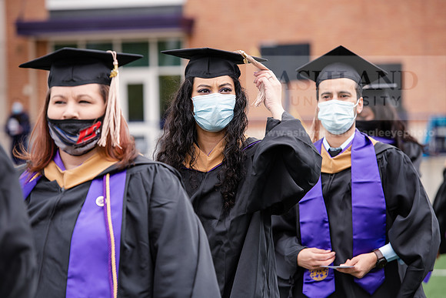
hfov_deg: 12.4
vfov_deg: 8.3
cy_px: 149
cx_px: 223
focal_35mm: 165
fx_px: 2045
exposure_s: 1/640
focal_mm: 165
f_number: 5
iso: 500
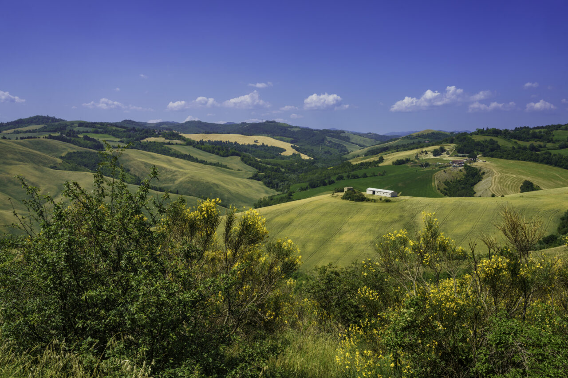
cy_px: 189
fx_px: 461
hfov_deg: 63.3
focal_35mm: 29
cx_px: 284
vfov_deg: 44.7
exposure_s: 1/320
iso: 100
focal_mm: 29.2
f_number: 10
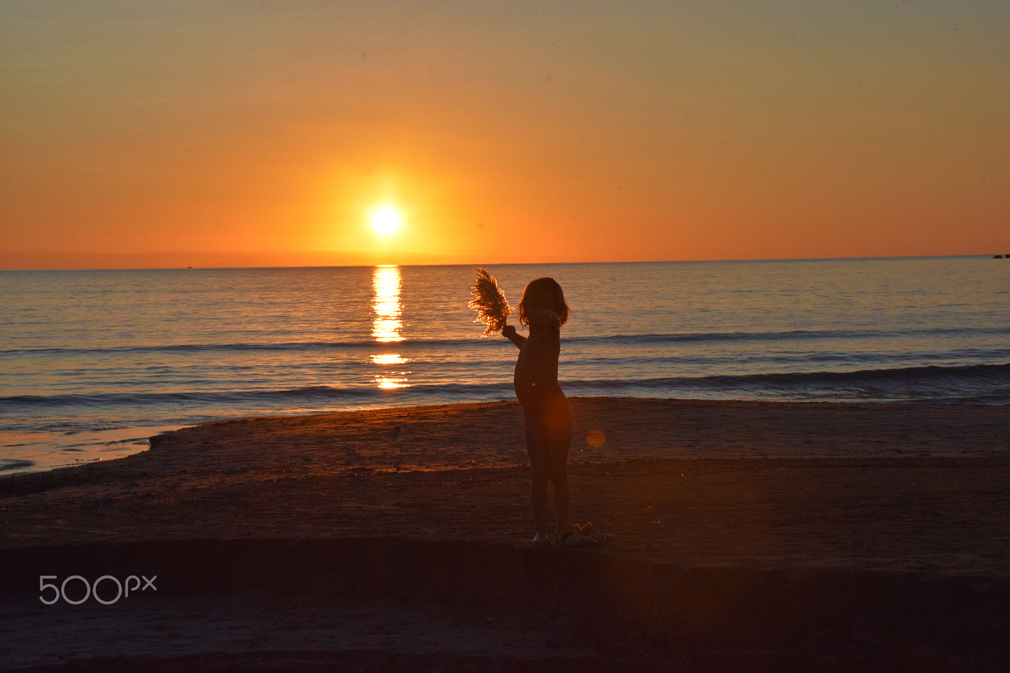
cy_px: 336
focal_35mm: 75
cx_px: 505
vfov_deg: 18.2
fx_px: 2104
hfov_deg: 27.0
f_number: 18
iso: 1000
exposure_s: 1/1250
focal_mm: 50
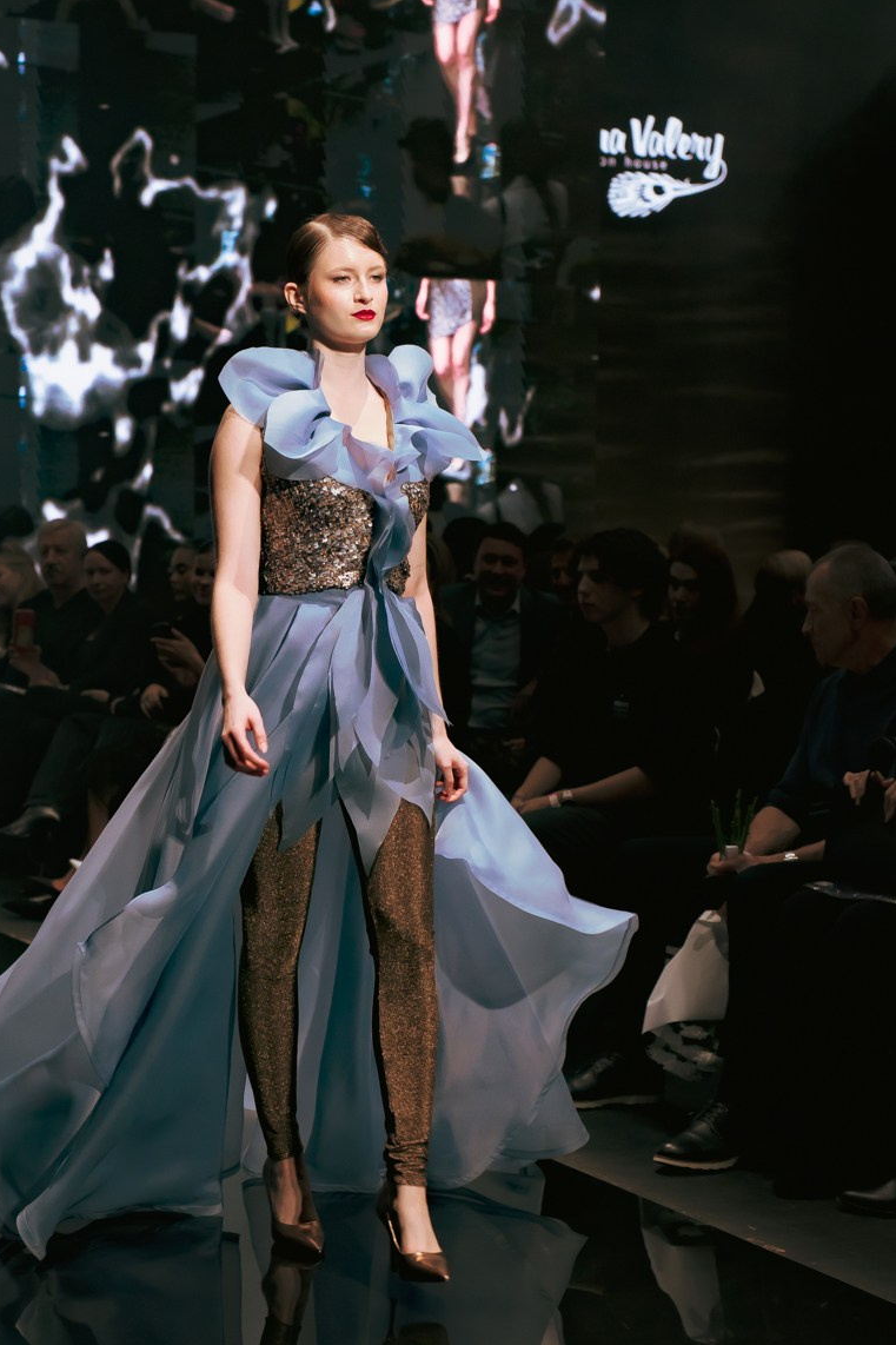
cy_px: 696
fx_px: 2763
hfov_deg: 18.4
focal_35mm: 74
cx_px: 333
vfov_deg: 27.3
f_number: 3.5
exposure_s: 1/200
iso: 1600
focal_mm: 44
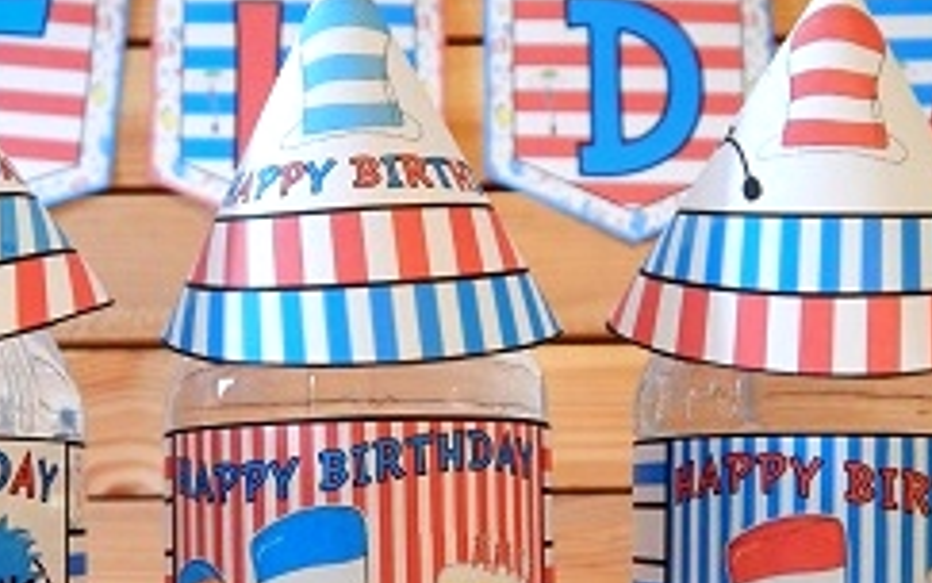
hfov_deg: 33.3
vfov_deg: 20.9
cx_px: 345
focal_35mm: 61
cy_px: 506
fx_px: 1550
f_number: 3.3
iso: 400
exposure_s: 1/15
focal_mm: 6.1
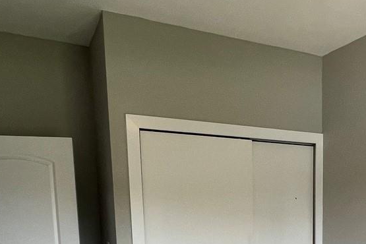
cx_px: 266
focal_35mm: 39
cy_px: 262
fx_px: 396
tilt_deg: -7.0
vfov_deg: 30.9
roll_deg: +0.4
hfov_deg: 48.0
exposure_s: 1/120
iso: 80
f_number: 1.8
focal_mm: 1.57
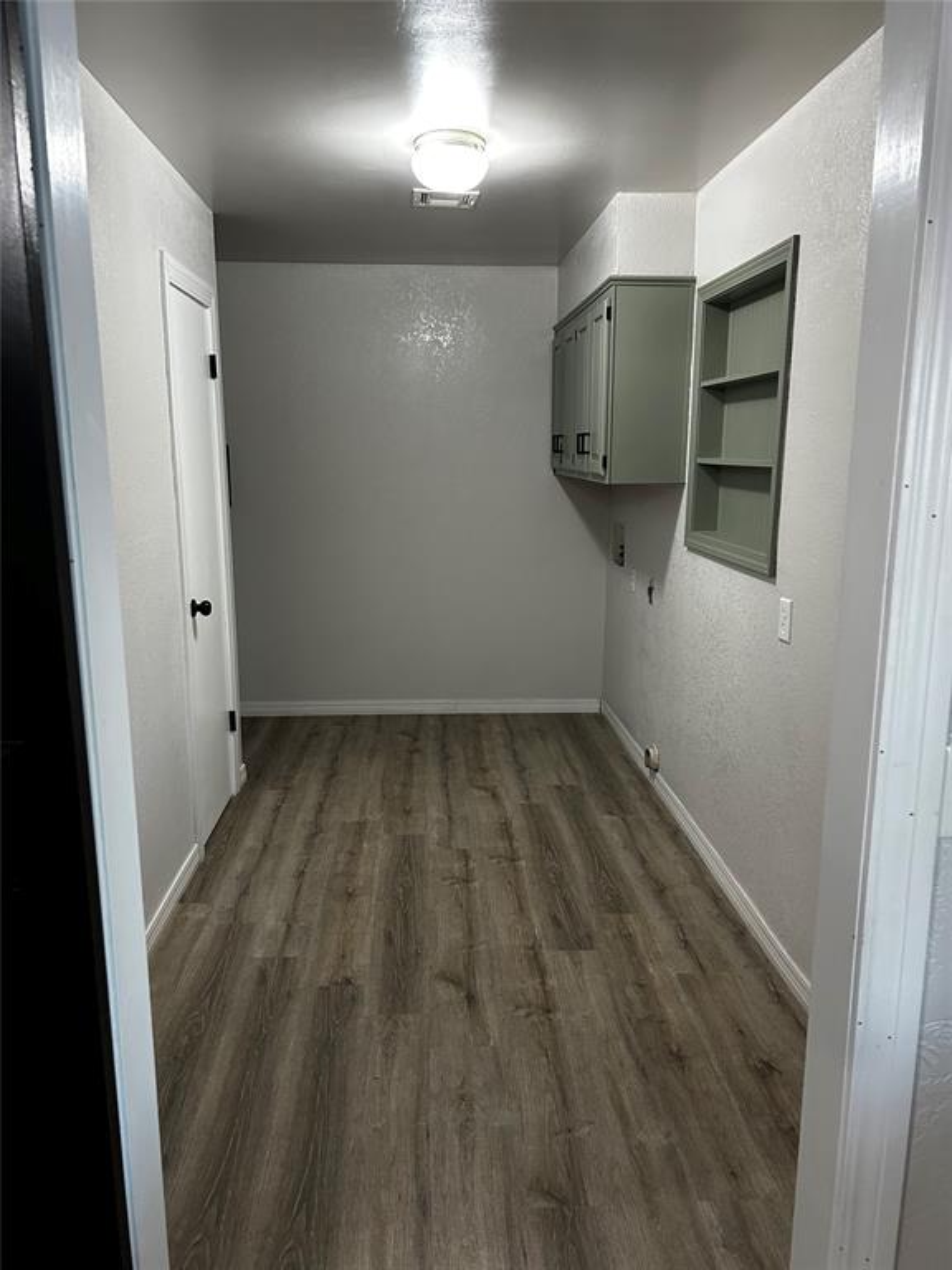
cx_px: 476
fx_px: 953
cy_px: 635
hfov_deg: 53.1
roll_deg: +0.1
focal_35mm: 26
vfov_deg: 67.3
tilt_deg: -9.9
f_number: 1.5
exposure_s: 1/60
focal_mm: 5.7
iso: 200
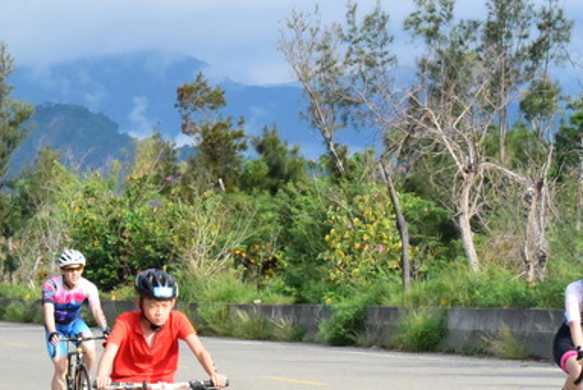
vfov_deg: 6.1
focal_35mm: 224
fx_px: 3630
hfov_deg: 9.1
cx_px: 65
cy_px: 289
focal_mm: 110
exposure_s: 1/4000
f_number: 16
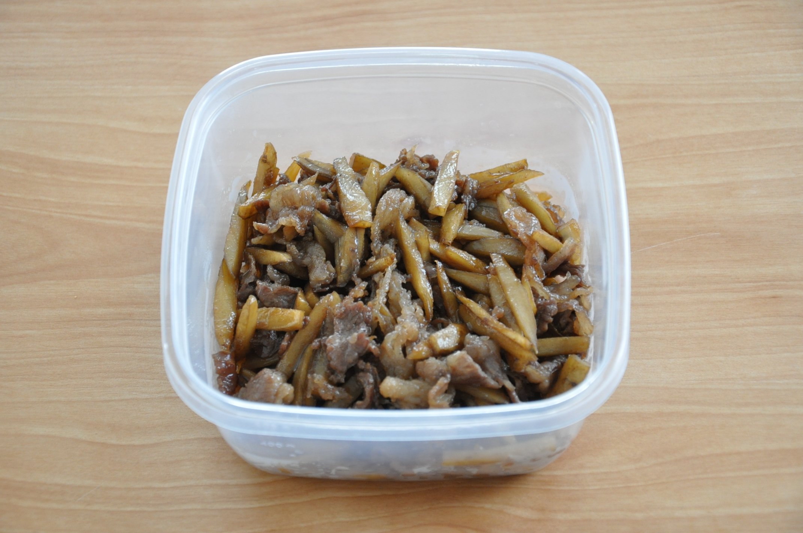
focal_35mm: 93
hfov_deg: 21.9
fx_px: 2072
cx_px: 402
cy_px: 266
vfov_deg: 14.7
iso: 1600
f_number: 5.3
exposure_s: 1/30
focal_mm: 62
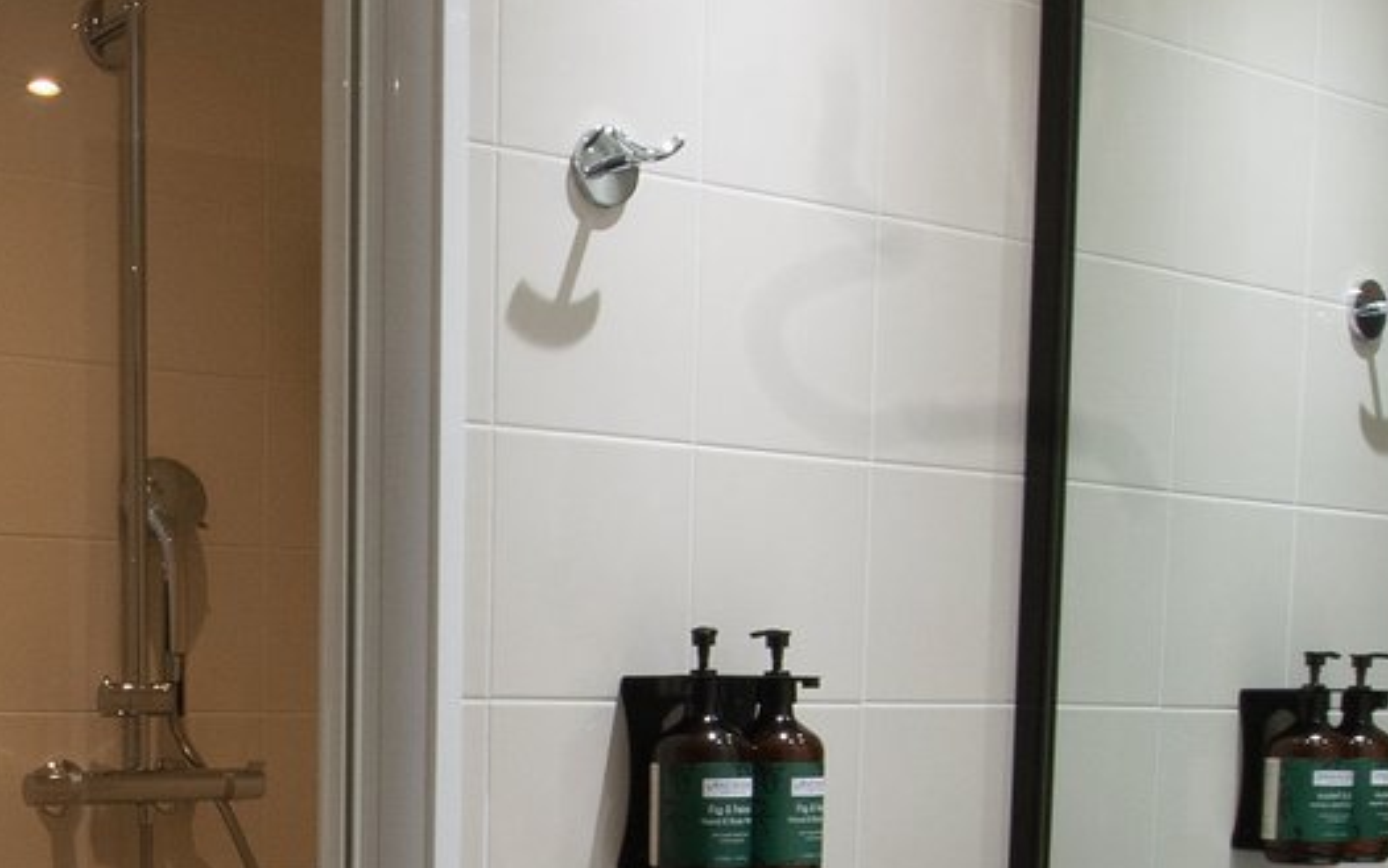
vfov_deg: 23.7
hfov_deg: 36.9
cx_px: 190
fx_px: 1967
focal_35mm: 52
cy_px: 889
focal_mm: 10
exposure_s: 1/3
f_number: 14
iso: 400
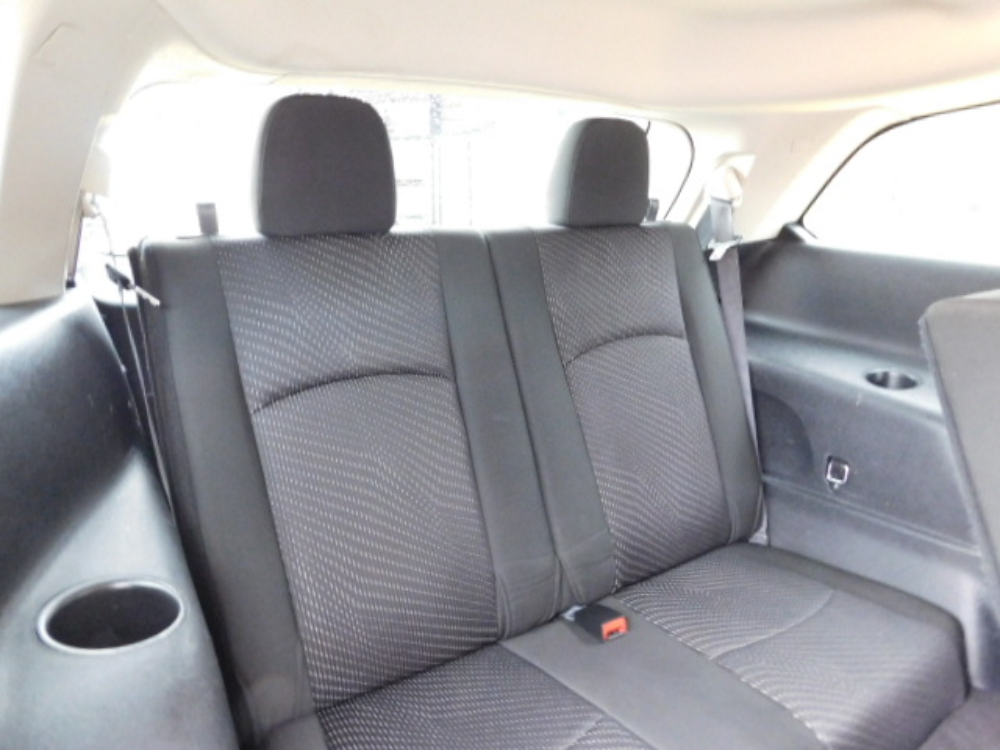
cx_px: 500
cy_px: 375
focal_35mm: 23
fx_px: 664
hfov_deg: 73.9
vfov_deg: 58.9
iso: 800
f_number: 3
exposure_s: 1/8
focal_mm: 4
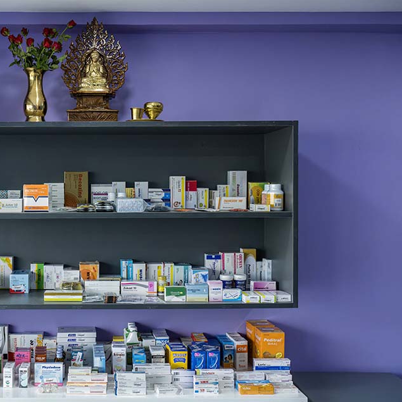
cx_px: 107
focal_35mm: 45
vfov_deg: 37.6
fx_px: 591
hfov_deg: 36.8
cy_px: 201
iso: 7200
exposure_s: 1/250
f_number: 7.1
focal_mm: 35
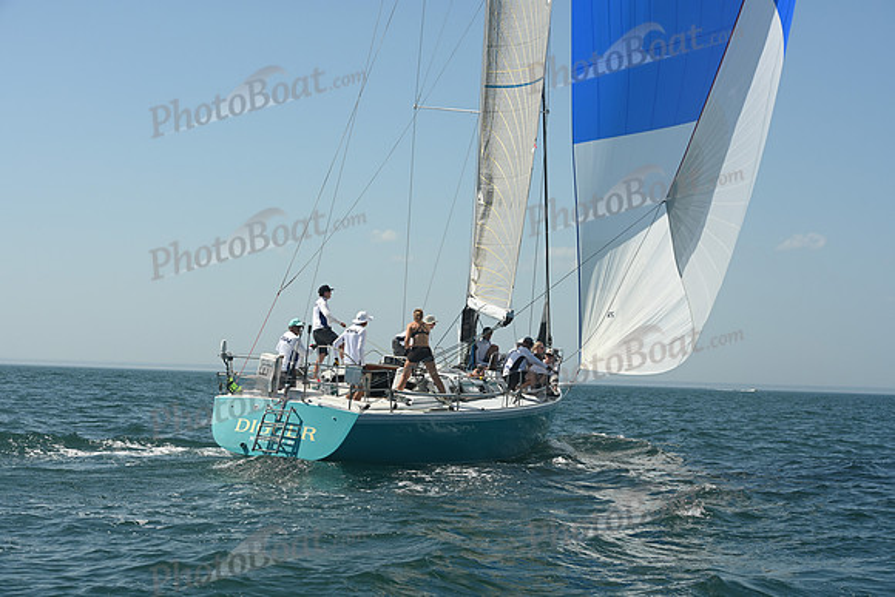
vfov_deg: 19.5
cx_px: 448
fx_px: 1741
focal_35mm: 70
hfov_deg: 28.8
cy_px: 298
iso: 320
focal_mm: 70
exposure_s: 1/1000
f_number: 8
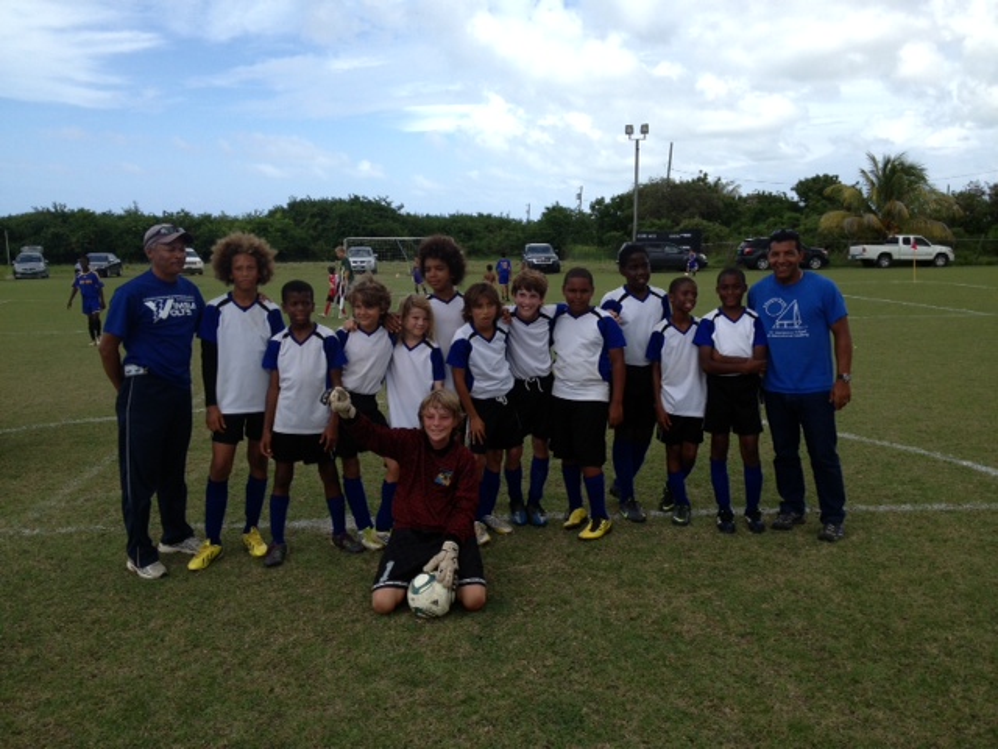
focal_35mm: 35
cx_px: 499
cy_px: 374
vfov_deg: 40.7
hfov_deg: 52.6
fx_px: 1009
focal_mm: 4.28
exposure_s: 1/1346
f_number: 2.4
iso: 50
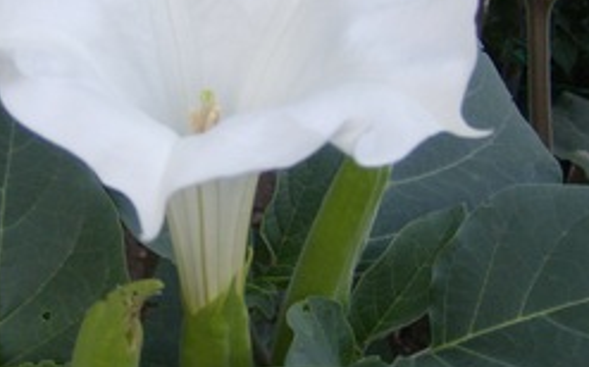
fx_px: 1091
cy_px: 164
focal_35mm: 68
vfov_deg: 19.1
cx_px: 162
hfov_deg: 29.8
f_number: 2.8
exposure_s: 1/64
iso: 168
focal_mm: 6
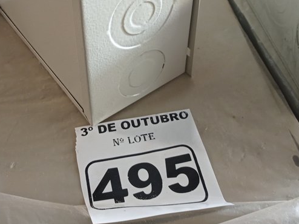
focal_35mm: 58
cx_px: 117
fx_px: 501
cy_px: 16
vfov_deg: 24.4
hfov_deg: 33.1
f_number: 1.79
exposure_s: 1/24
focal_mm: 4.7
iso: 392
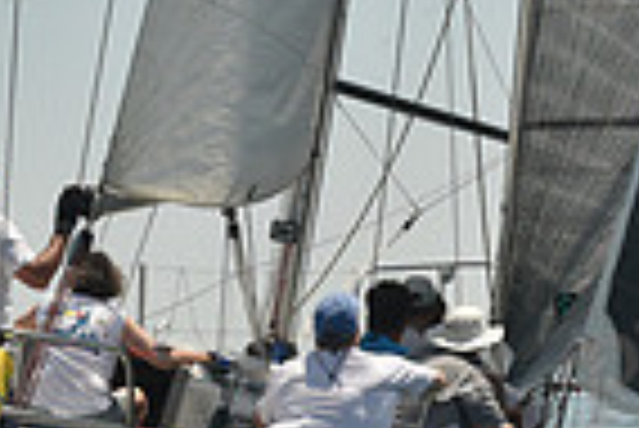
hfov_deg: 7.2
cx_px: 346
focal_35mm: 286
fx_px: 5082
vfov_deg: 4.8
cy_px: 610
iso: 320
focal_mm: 70
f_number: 8
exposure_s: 1/800
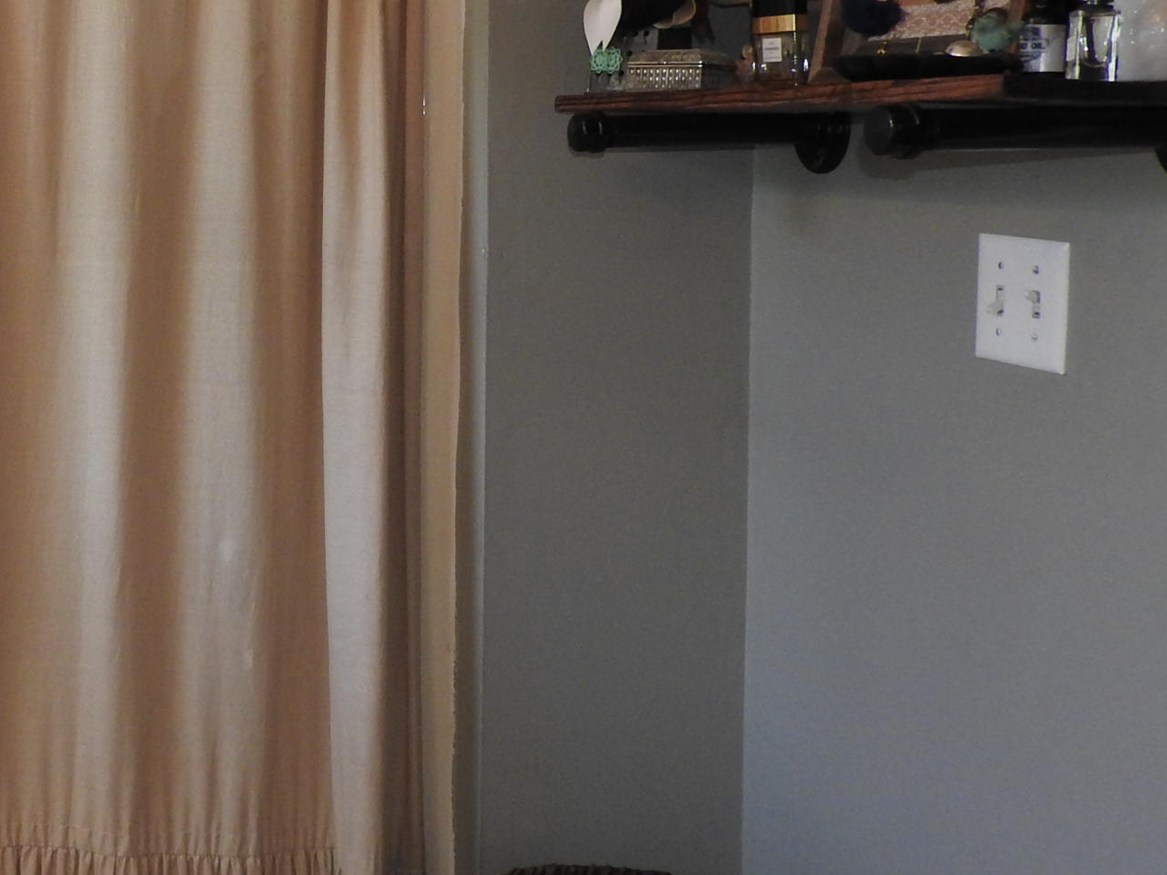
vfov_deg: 25.7
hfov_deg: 30.9
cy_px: 195
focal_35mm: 56
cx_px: -90
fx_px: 1888
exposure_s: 1/30
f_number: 3.3
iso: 200
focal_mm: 4.3
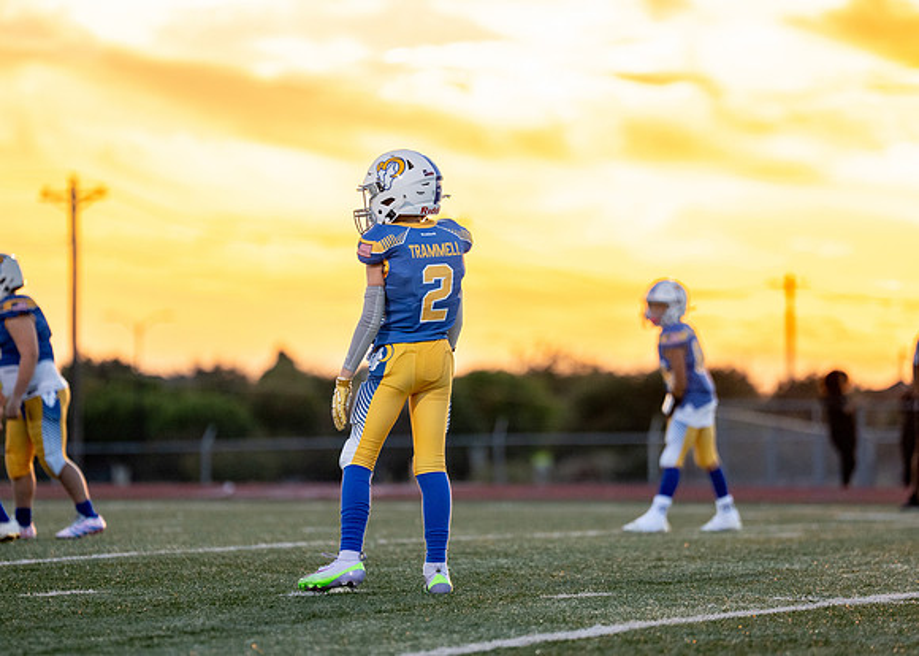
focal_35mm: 225
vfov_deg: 6.4
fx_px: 5881
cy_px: 360
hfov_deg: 8.9
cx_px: 453
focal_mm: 180
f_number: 2.8
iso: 1250
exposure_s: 1/2000
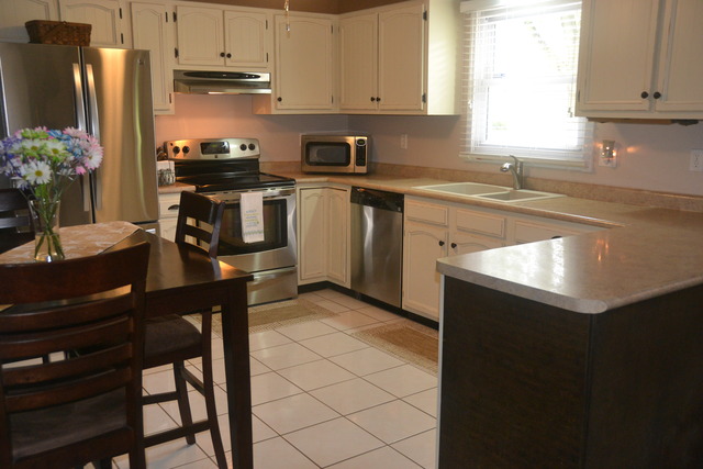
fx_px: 645
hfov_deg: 57.2
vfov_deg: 40.0
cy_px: 234
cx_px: 352
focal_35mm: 33
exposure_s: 1/60
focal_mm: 22
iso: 1100
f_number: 3.8
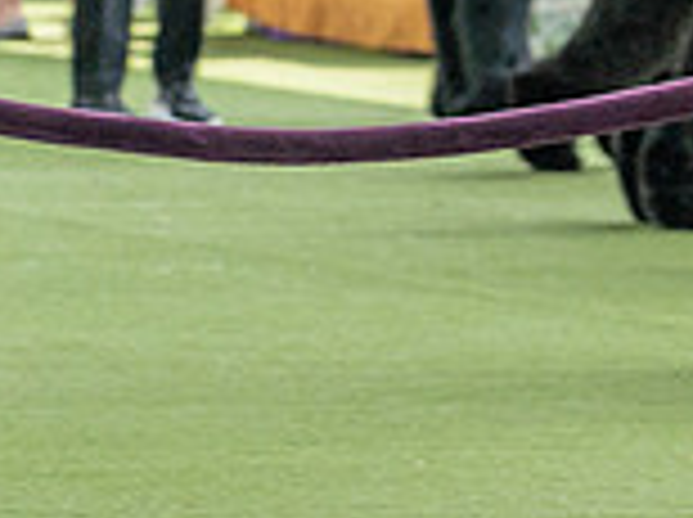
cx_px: 1369
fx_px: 14472
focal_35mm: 724
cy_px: -50
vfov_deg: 2.0
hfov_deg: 2.7
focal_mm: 144
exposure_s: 1/800
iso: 500
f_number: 4.5
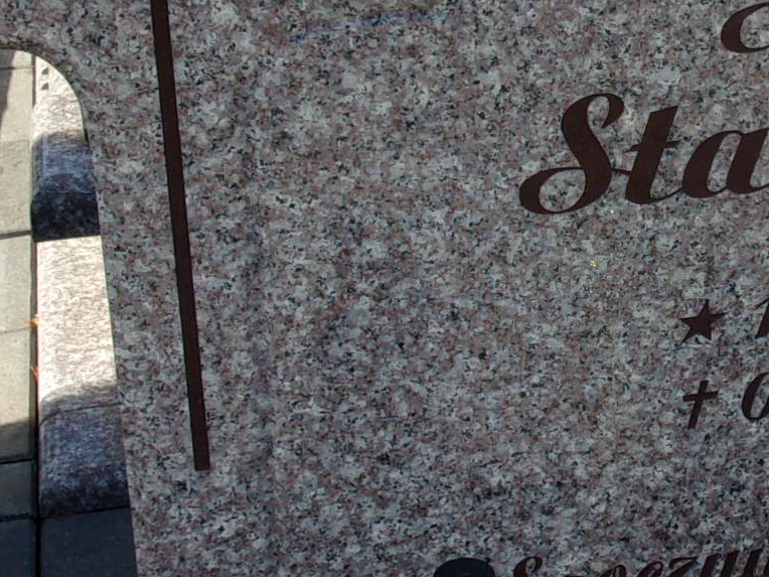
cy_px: 163
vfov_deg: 15.5
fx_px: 2110
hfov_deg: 20.1
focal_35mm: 95
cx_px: 753
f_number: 10.8
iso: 80
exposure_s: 1/52
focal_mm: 5.1
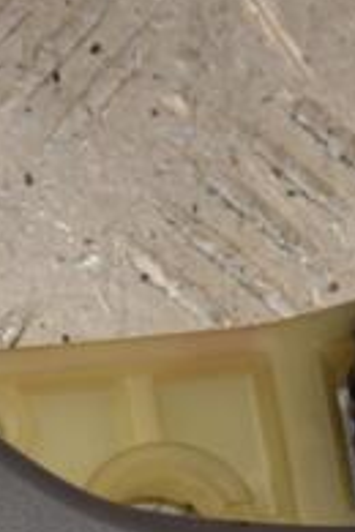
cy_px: 527
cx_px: 142
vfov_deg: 7.2
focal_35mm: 286
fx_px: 4230
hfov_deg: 4.8
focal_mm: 62
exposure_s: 1/200
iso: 800
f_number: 9
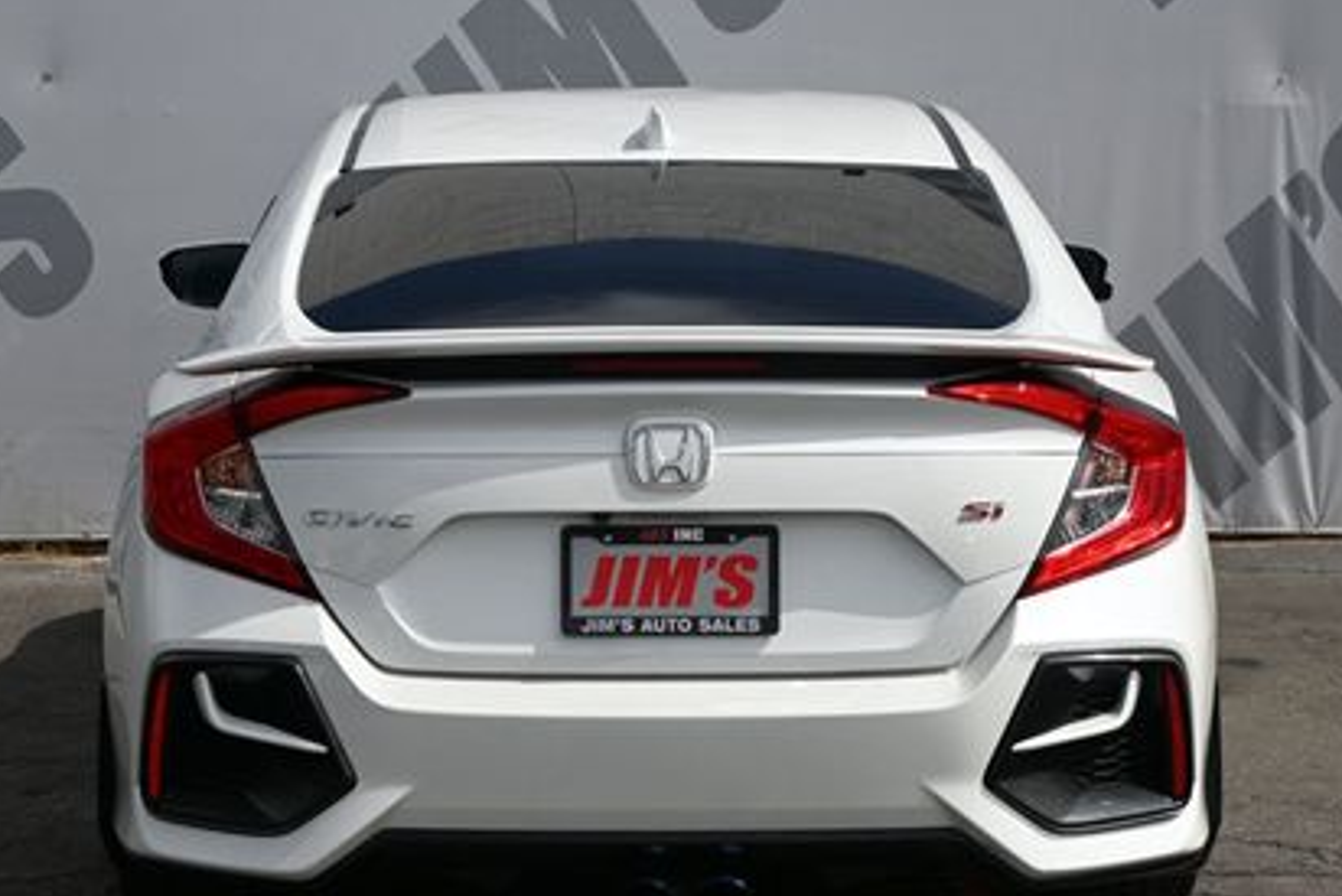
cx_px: 651
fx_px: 3385
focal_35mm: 91
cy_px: 446
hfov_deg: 22.4
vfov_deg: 15.1
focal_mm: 39
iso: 100
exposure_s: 1/400
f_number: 7.1
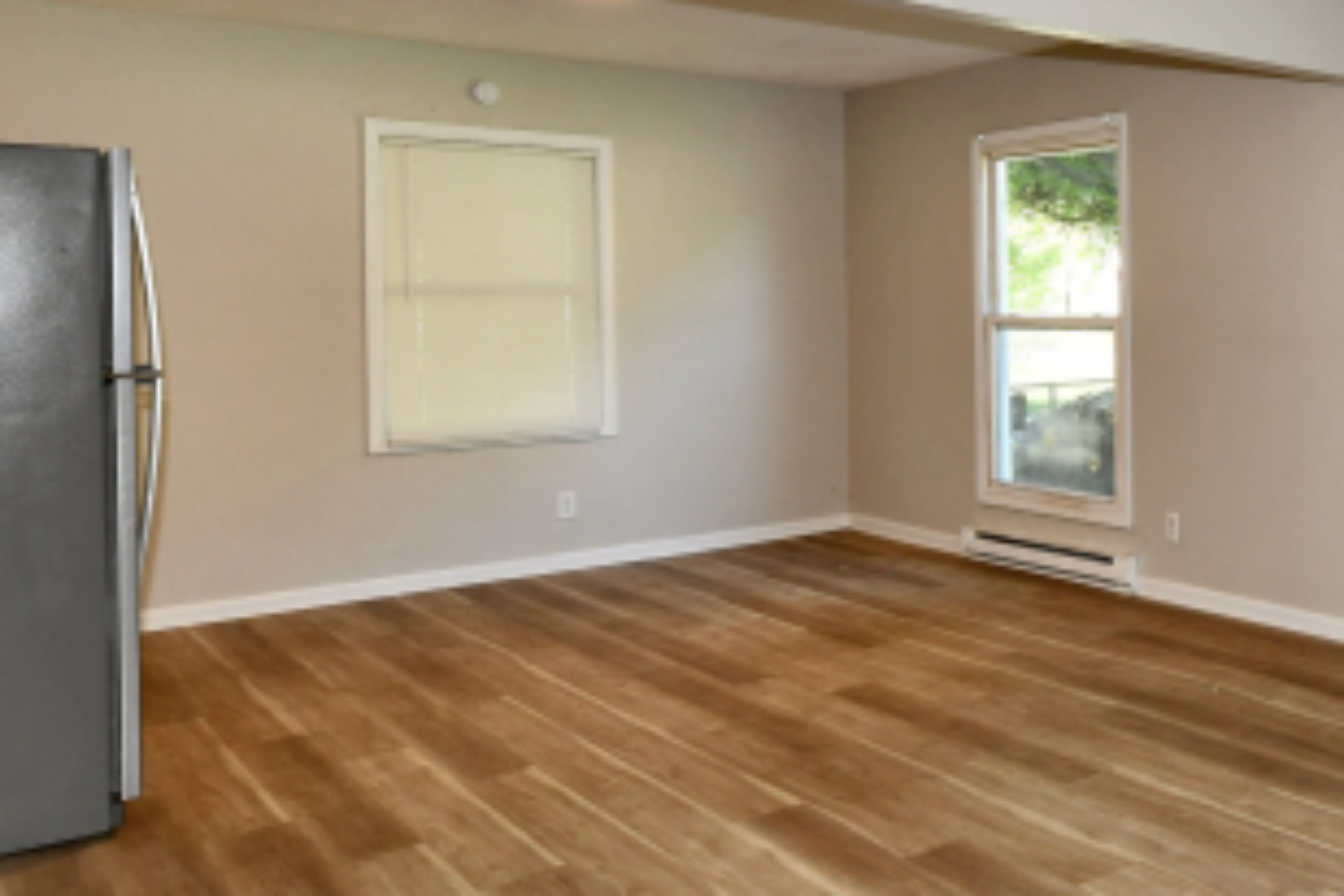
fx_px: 1269
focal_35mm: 34
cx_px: 1248
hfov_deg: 48.8
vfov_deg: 38.7
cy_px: 344
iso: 640
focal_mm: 14
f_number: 6.3
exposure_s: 1/60
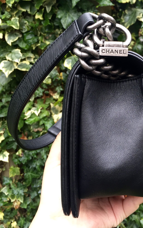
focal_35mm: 39
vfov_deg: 50.3
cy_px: 101
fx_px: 243
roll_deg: +3.3
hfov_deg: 32.3
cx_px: 103
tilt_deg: -12.0
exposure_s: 1/120
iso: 50
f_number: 2.2
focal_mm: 4.15
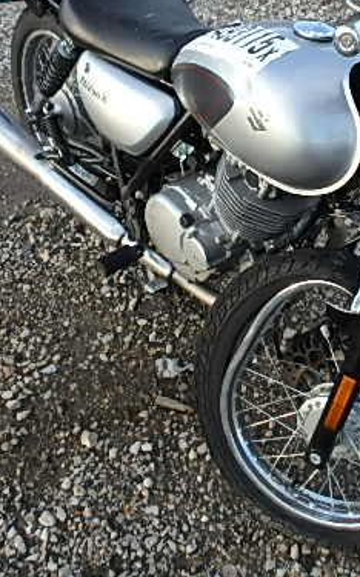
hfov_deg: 33.2
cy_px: 237
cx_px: 246
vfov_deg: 51.3
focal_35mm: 38
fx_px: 597
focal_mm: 3.7
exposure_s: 1/160
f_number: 3.5
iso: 125
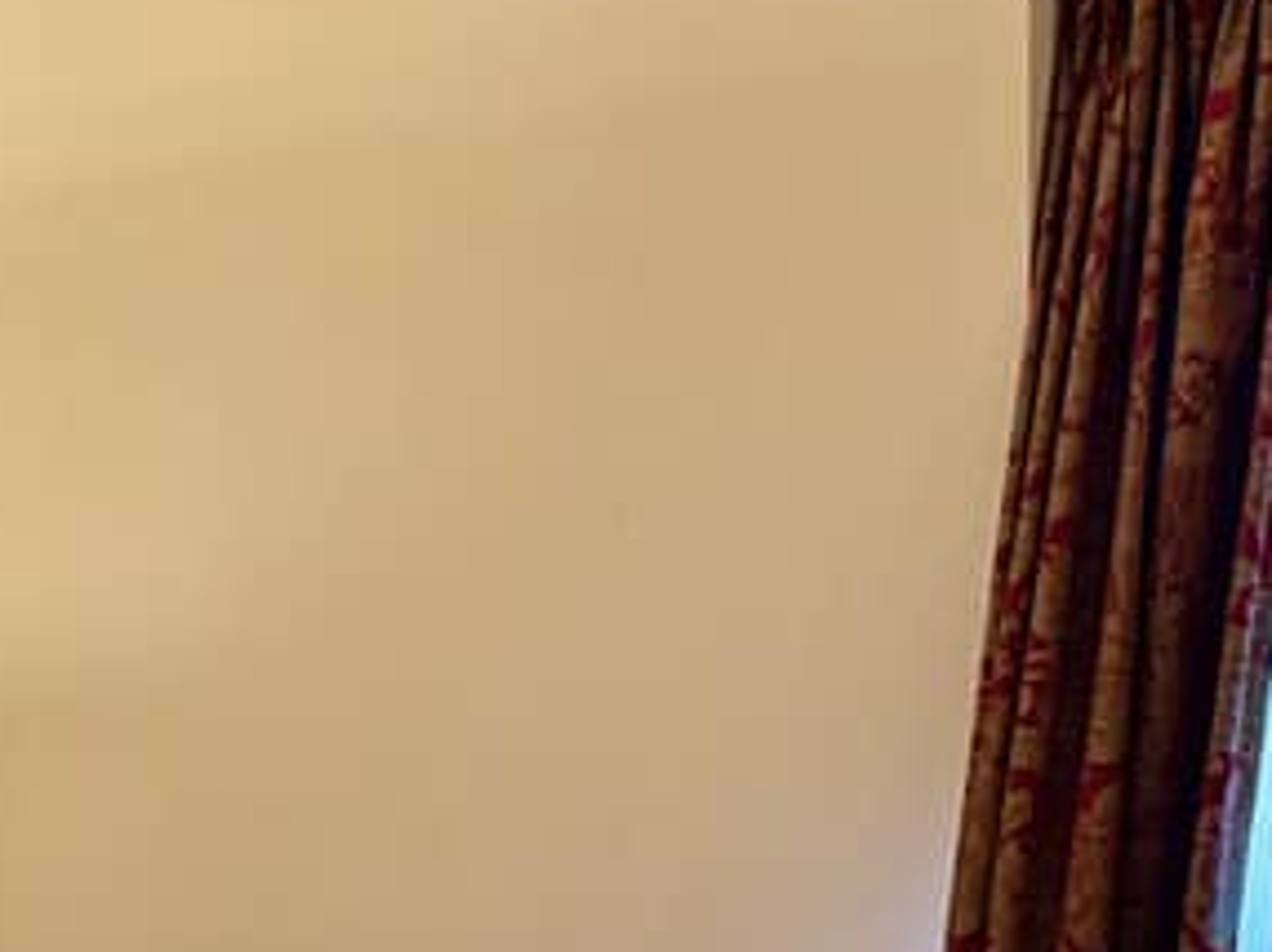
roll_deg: -0.2
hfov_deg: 18.9
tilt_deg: -11.4
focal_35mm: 84
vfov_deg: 15.8
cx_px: -903
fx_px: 3084
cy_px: 1530
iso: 160
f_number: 1.78
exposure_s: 1/100
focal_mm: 6.76
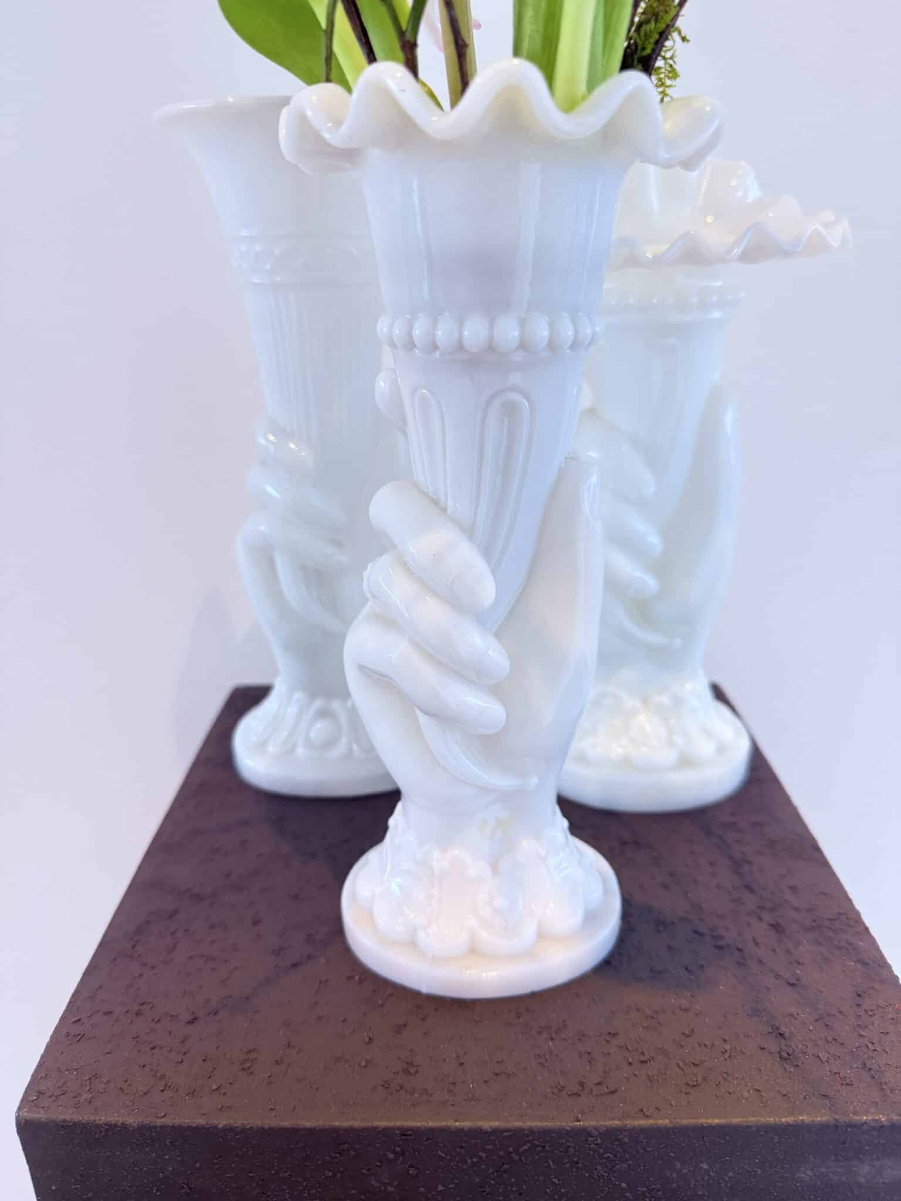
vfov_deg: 71.6
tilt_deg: -21.4
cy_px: 600
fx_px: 833
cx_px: 450
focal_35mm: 24
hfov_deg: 56.8
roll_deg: -0.1
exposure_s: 1/100
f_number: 1.78
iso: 125
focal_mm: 6.76
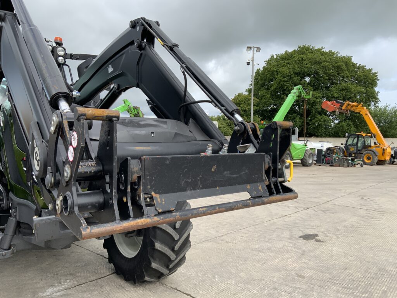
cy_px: 149
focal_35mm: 29
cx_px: 198
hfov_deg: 61.7
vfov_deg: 48.2
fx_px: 333
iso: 16
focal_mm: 3
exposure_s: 1/749
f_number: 1.8
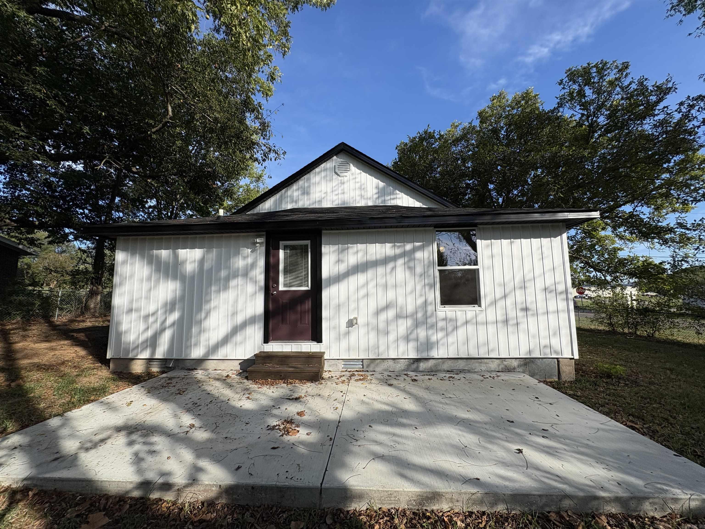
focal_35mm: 14
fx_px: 285
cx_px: 352
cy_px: 264
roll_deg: +0.8
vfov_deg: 85.7
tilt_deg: +8.1
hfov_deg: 102.1
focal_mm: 2.22
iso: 40
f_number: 2.2
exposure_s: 1/2028
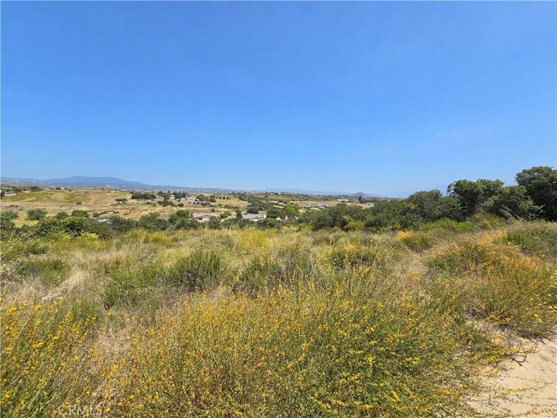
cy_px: 209
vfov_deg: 89.9
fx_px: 209
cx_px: 278
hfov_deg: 106.2
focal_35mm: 13
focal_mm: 2.2
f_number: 2.2
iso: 50
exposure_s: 1/2163
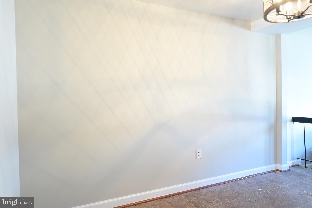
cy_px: 104
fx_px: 208
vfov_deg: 53.2
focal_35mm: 24
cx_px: 156
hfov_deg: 73.7
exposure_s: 1/2.5
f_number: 2.8
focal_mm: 24
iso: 100
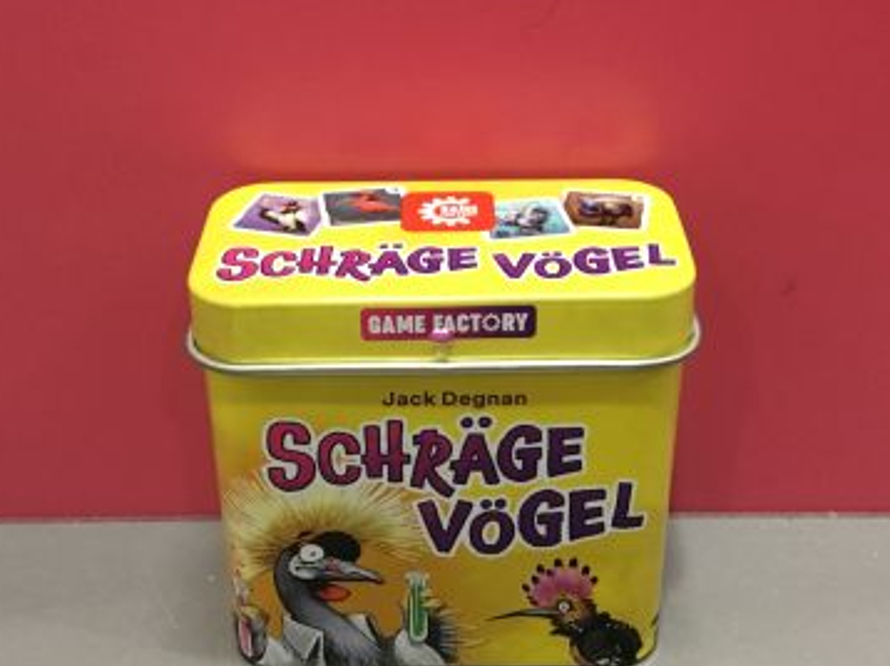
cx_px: 470
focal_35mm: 52
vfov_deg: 28.0
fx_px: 1336
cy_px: 373
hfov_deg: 36.8
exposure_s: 1/33
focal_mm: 3.3
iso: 200
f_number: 2.4
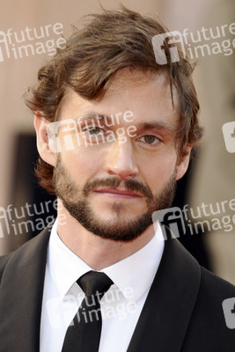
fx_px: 2421
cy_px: 176
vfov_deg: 8.3
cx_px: 118
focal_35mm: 248
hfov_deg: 5.6
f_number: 5
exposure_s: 1/250
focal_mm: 165
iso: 320
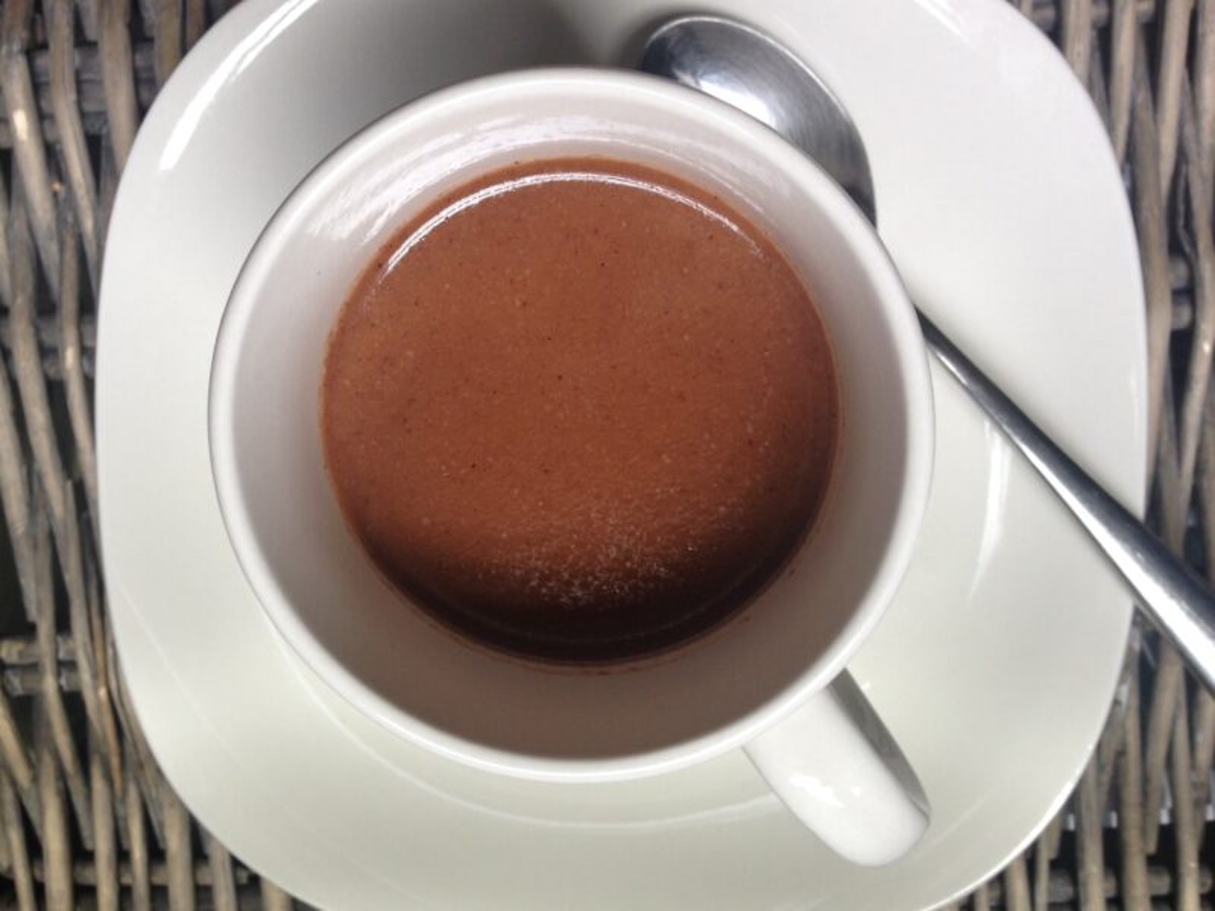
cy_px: 456
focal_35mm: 33
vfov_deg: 42.9
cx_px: 608
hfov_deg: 55.4
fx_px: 1158
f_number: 2.4
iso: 50
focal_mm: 4.12
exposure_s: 1/40
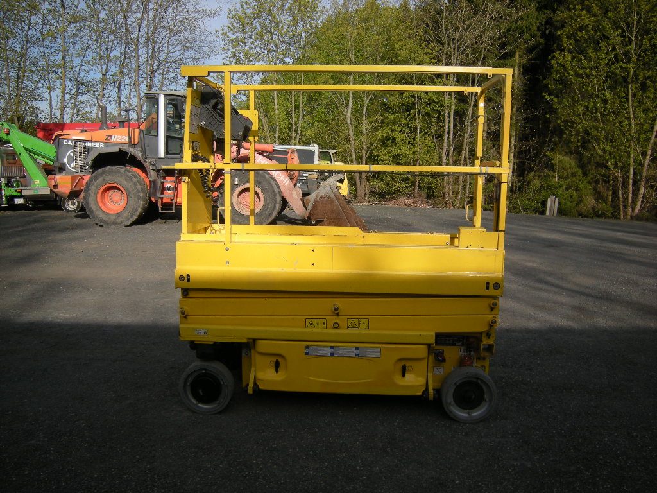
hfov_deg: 63.4
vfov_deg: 49.7
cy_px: 246
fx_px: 531
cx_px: 328
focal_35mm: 28
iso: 64
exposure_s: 1/264
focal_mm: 4.7
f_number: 5.6
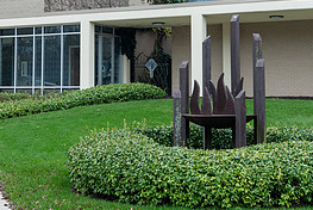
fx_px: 705
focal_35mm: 81
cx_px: 103
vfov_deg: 16.7
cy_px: 32
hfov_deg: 24.9
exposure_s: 1/160
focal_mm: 36
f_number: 3.5
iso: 200
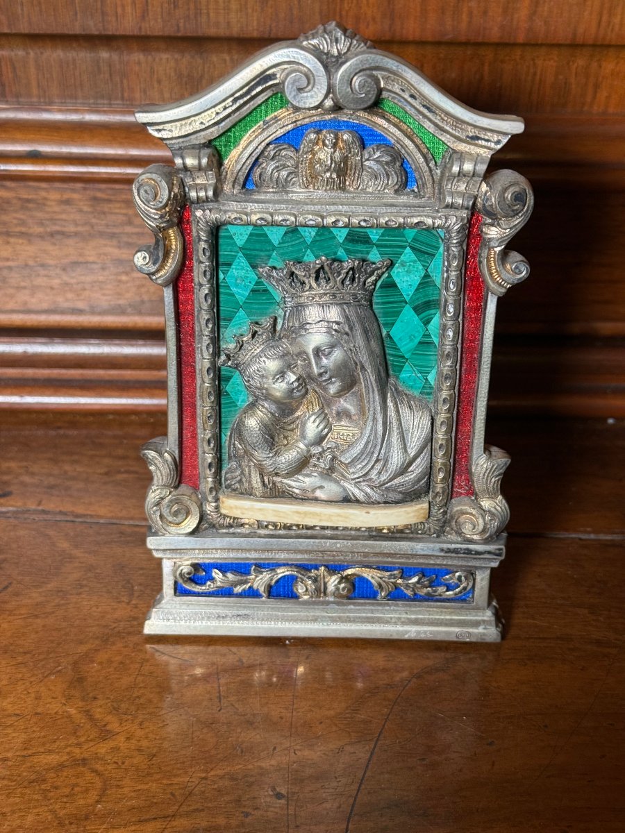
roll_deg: -1.8
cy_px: 416
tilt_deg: -32.6
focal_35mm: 48
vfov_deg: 39.7
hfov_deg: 30.3
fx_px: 1156
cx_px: 312
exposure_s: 1/97
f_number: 1.78
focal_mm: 6.76
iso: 80
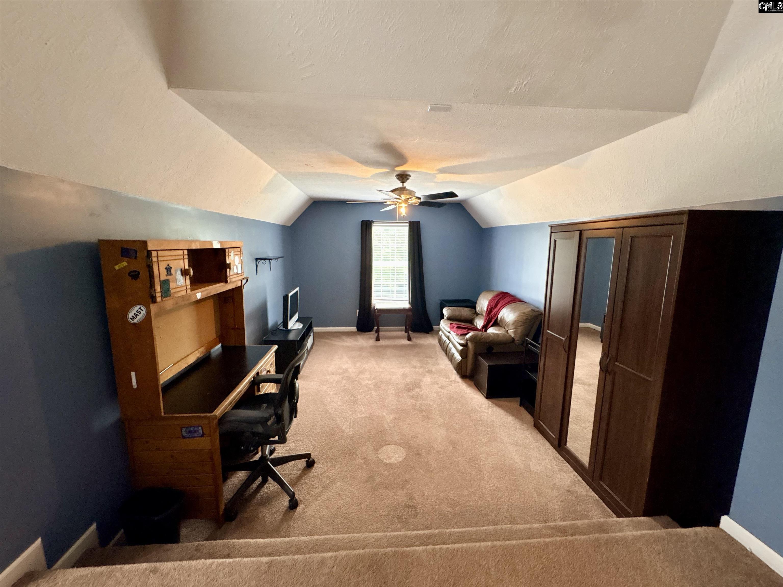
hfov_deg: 102.1
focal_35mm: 14
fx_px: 317
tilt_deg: -10.0
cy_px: 294
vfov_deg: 85.7
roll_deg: +1.2
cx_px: 392
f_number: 2.2
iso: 500
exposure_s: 1/60
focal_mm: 2.22
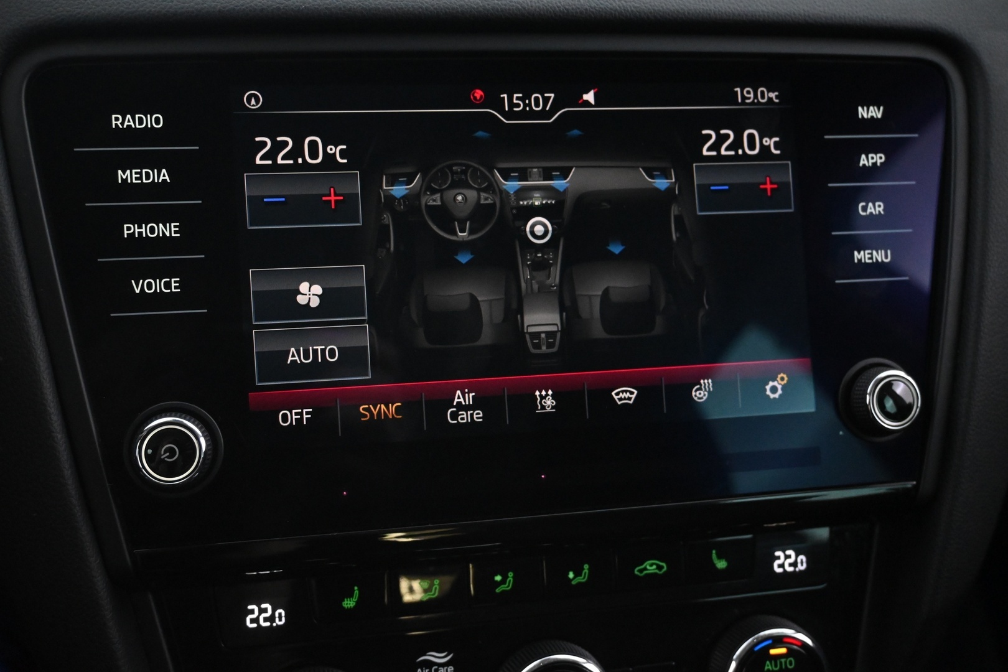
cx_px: 504
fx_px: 1092
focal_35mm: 39
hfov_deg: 49.6
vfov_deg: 34.2
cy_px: 336
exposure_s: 1/40
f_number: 4.5
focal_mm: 26
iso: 5000
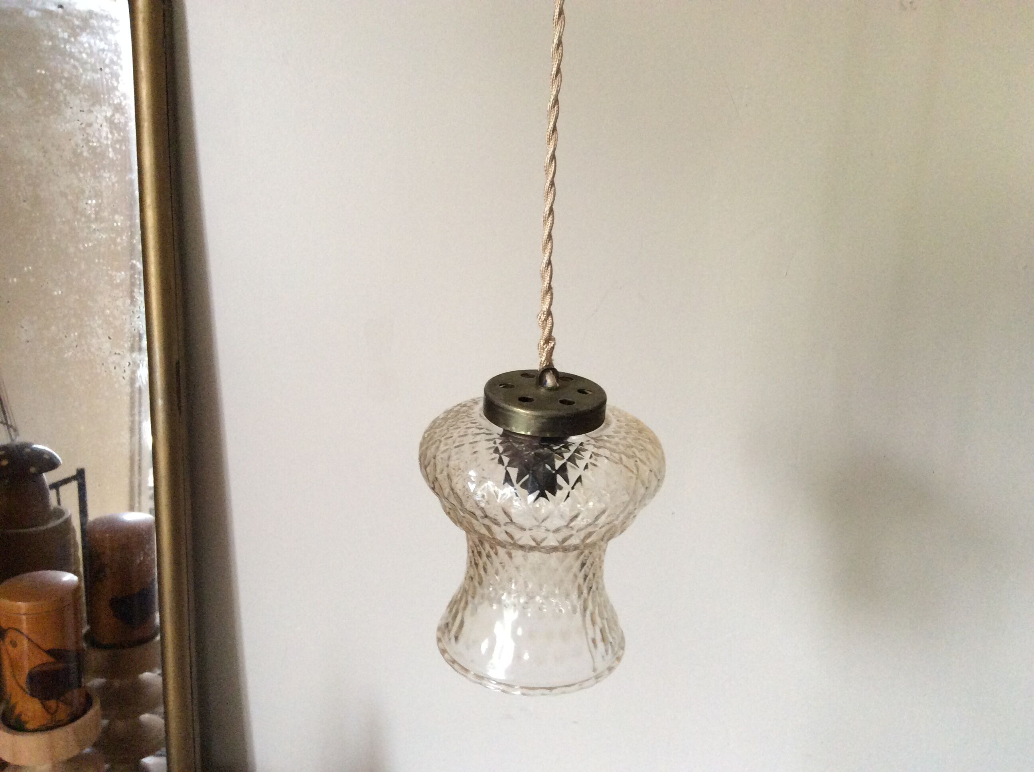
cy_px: 386
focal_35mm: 32
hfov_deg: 56.9
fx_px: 954
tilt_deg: -17.2
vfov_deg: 44.1
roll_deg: -0.5
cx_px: 517
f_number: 2.4
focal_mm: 3.3
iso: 160
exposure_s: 1/25
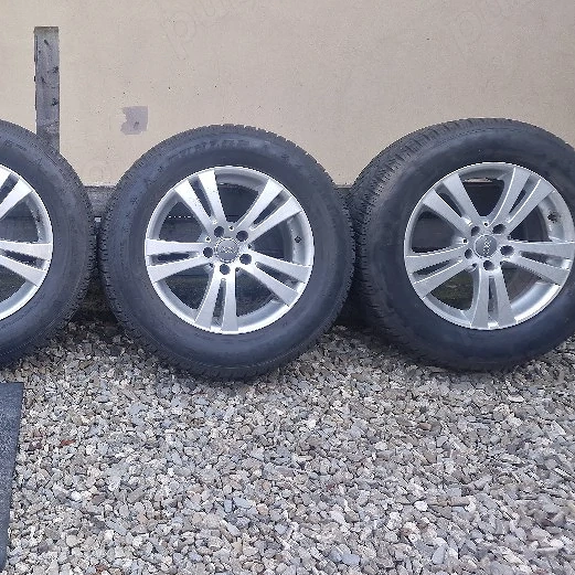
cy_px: 254
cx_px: 66
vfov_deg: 42.8
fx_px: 733
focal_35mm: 39
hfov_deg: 39.9
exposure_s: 1/50
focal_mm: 6.4
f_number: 1.8
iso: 127
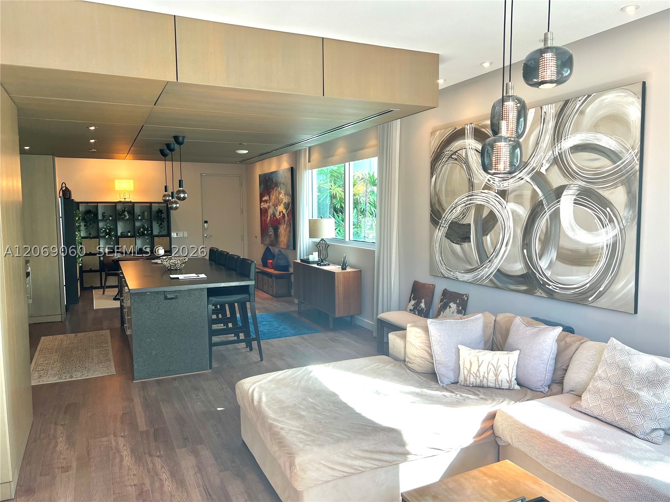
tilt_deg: -5.3
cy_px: 251
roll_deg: +0.6
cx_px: 335
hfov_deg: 67.3
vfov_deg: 53.1
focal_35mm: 26
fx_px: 503
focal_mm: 5.7
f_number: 1.5
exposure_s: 1/121
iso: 100
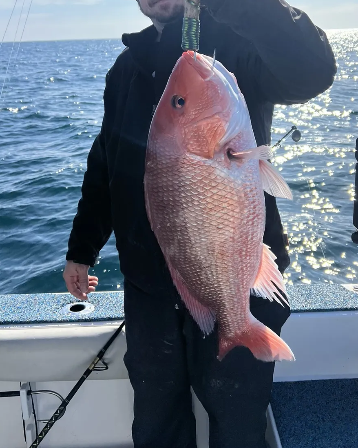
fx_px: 490
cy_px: 145
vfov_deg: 48.2
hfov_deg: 40.1
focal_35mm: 37
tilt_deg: -7.8
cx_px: 189
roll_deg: +2.0
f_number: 1.5
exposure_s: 1/4831
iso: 50
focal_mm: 5.7
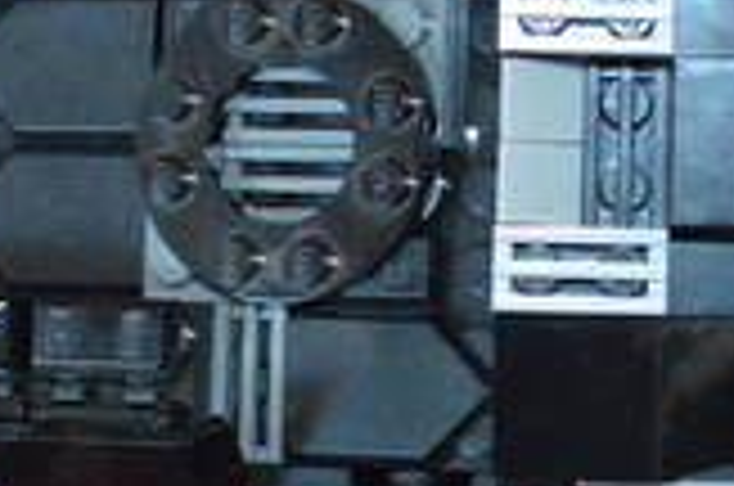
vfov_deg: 9.2
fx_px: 3032
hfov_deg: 13.6
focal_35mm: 149
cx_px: 743
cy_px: 202
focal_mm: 18
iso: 1250
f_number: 3.5
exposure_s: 1/60
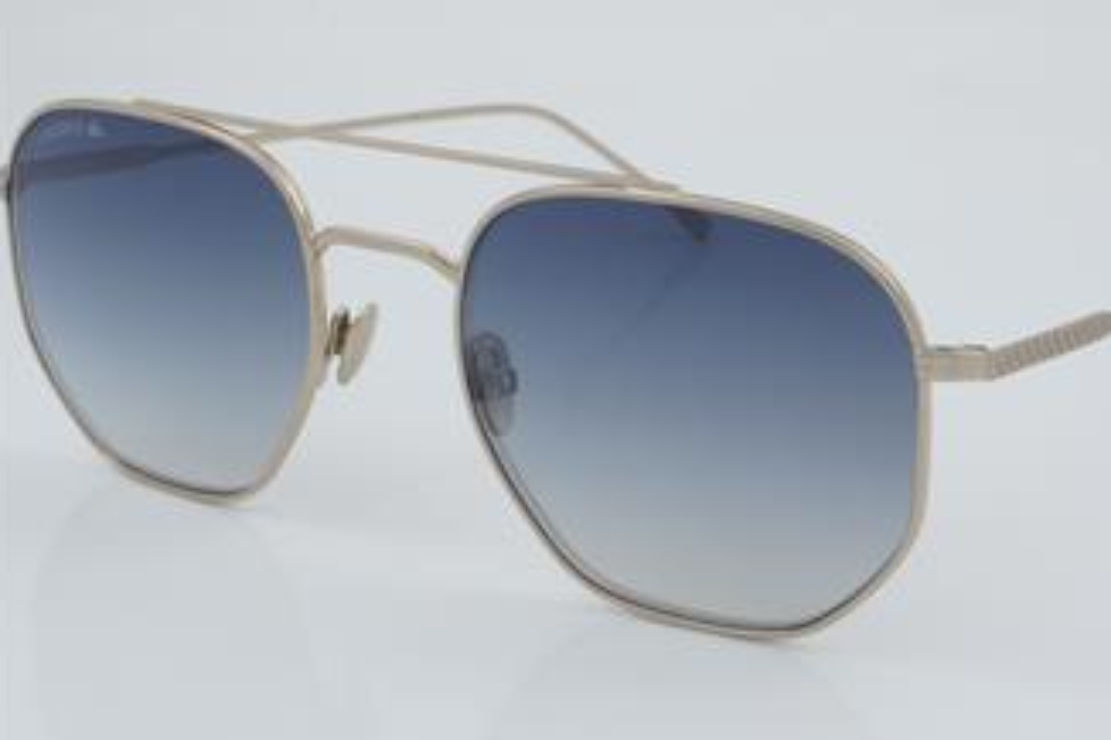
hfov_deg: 22.1
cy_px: 372
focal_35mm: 92
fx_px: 2838
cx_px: 665
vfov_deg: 14.8
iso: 100
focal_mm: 50
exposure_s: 1/3
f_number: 32
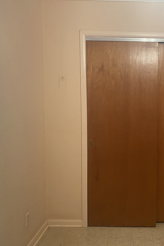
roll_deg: -1.0
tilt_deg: -7.1
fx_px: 253
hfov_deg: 34.2
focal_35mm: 37
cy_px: 123
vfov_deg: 51.9
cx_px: 144
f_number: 1.8
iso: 400
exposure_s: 1/60
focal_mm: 4.25
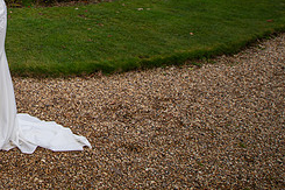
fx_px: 356
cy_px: -30
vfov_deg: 26.8
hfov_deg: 36.6
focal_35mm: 45
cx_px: -31
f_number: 2.8
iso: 100
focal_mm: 19
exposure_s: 1/160
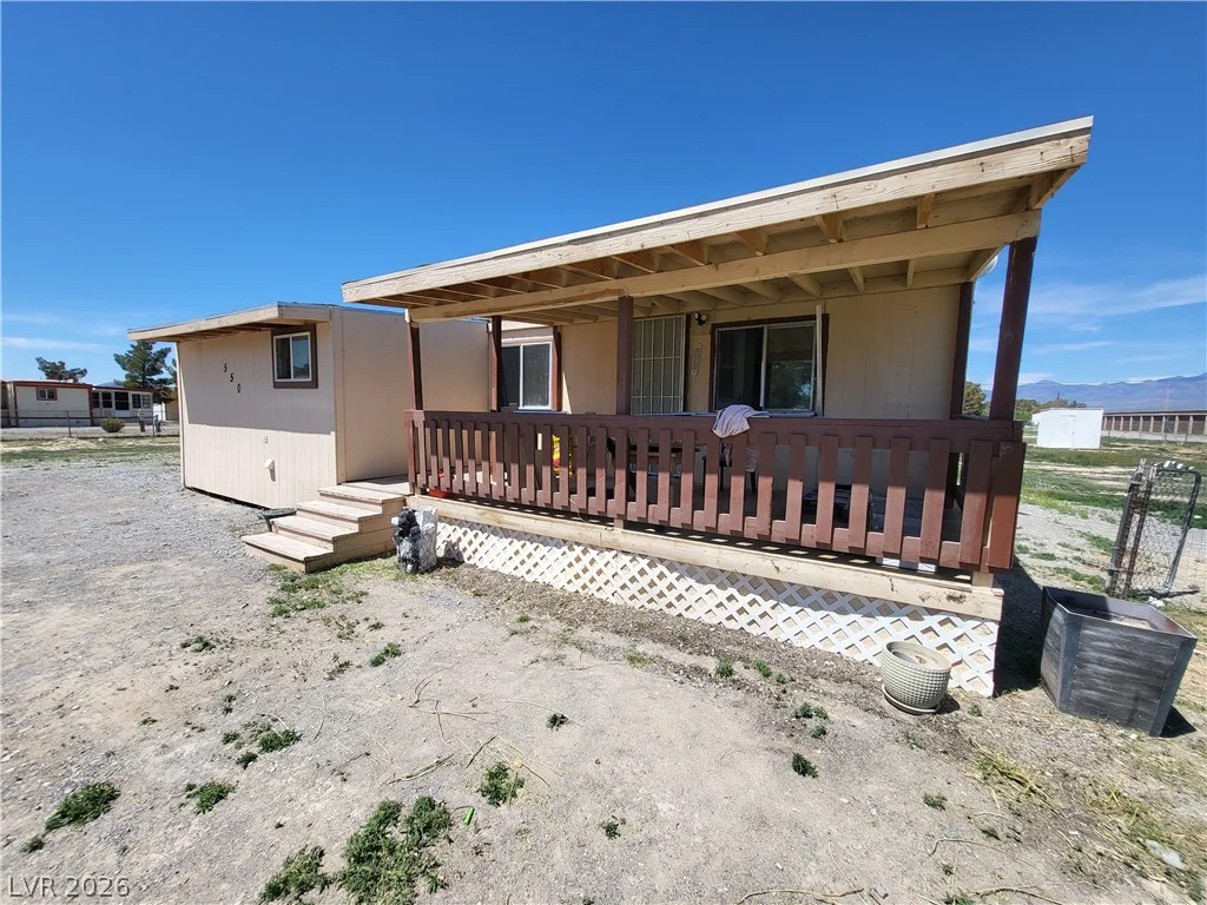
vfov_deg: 89.9
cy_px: 452
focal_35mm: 13
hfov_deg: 106.2
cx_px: 604
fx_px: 453
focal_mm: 1.74
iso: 32
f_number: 2.2
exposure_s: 1/1218
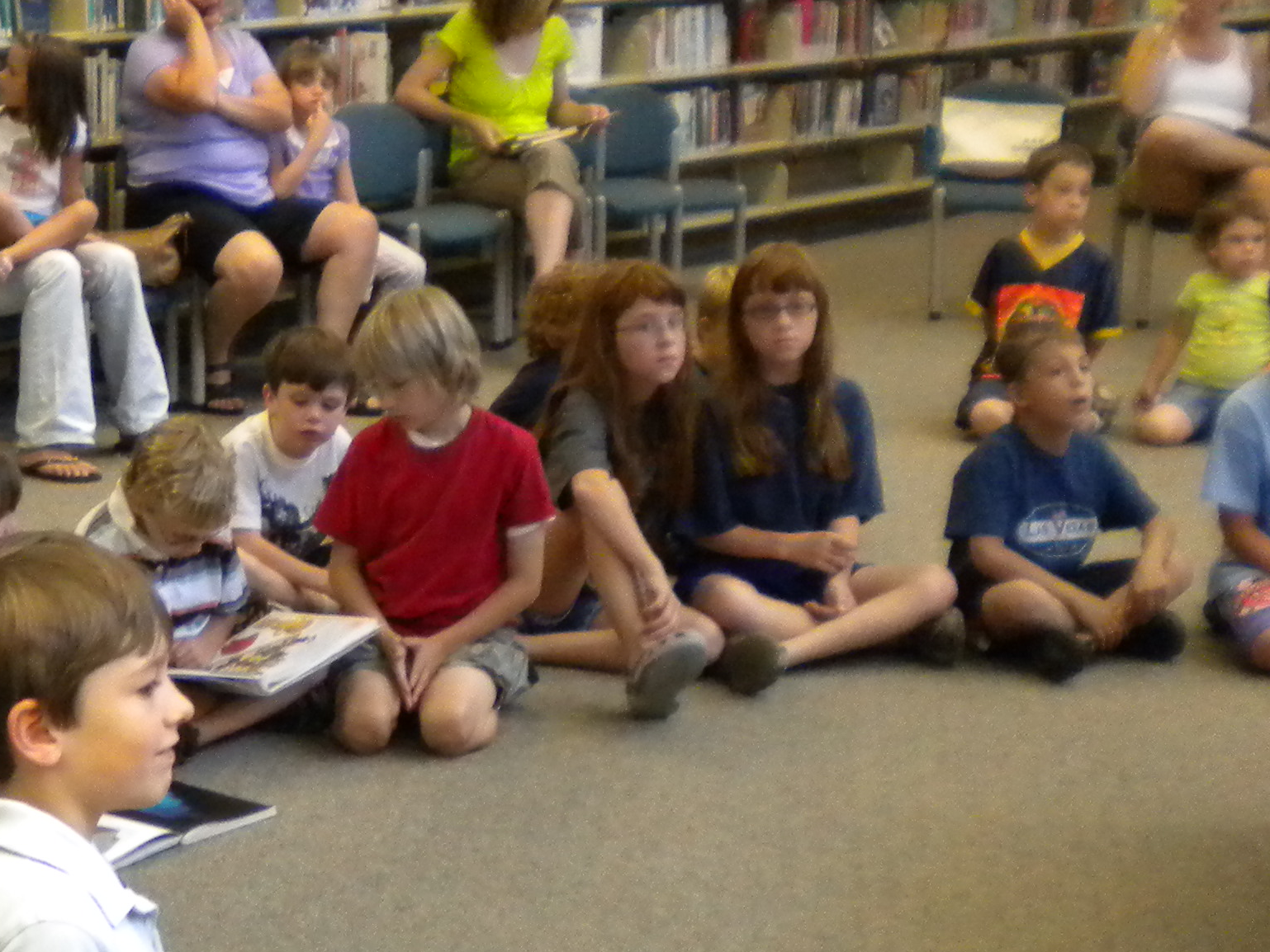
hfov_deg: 22.4
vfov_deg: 17.8
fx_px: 3046
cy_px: 593
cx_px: -64
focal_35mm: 83
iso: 412
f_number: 3.1
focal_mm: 6.3
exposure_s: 1/72.2
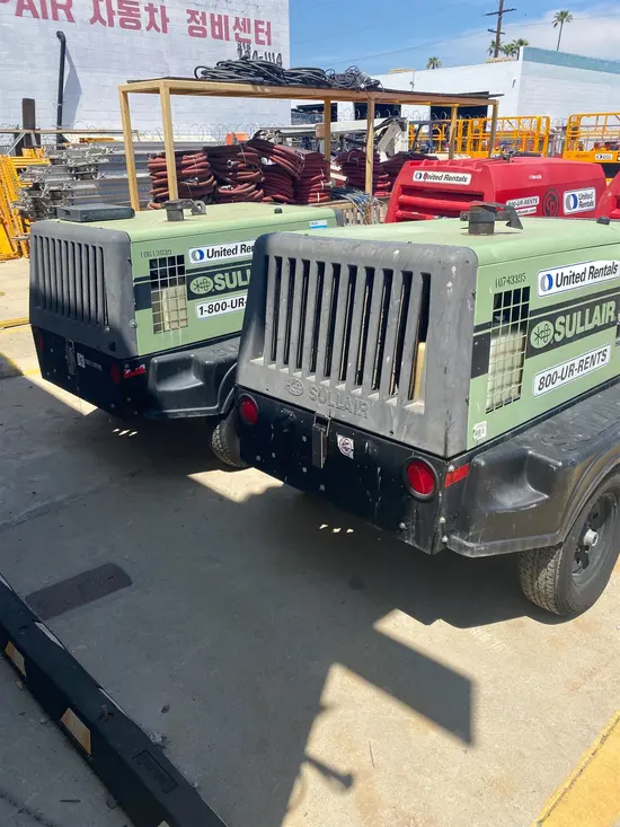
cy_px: 414
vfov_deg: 67.3
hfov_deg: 53.1
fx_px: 621
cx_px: 310
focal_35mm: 26
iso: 32
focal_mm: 4.25
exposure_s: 1/2315
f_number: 1.8
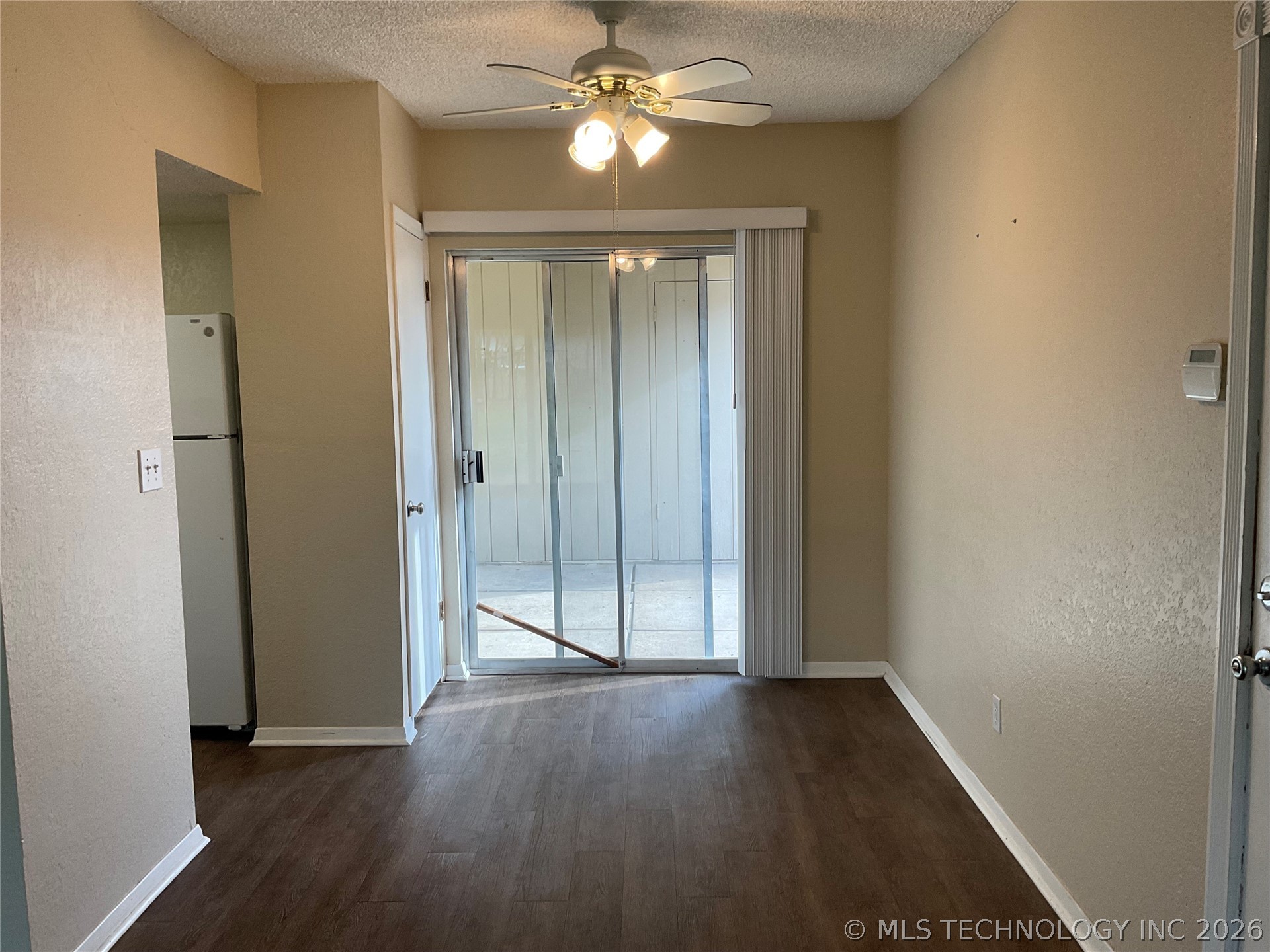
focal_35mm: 29
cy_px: 476
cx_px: 635
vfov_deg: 48.2
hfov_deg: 61.7
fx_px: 1064
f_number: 1.8
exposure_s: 1/120
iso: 64
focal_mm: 3
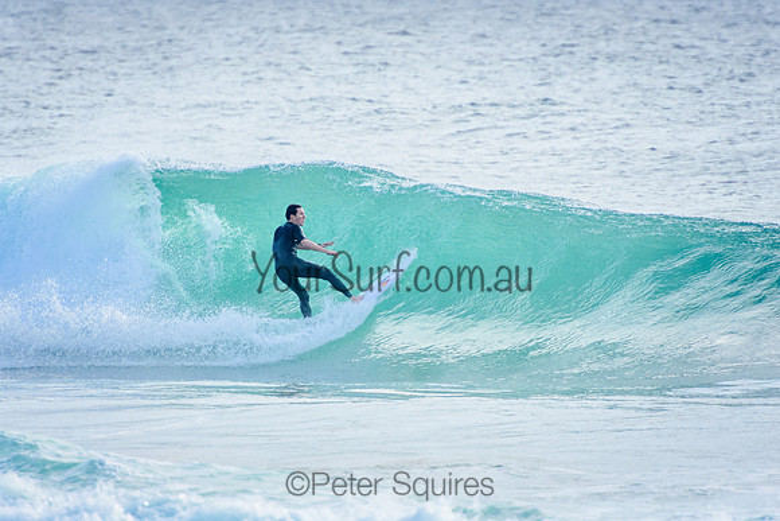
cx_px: 390
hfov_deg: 3.4
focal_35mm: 600
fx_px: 13002
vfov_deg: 2.3
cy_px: 260
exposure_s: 1/2000
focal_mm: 400
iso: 560
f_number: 5.6
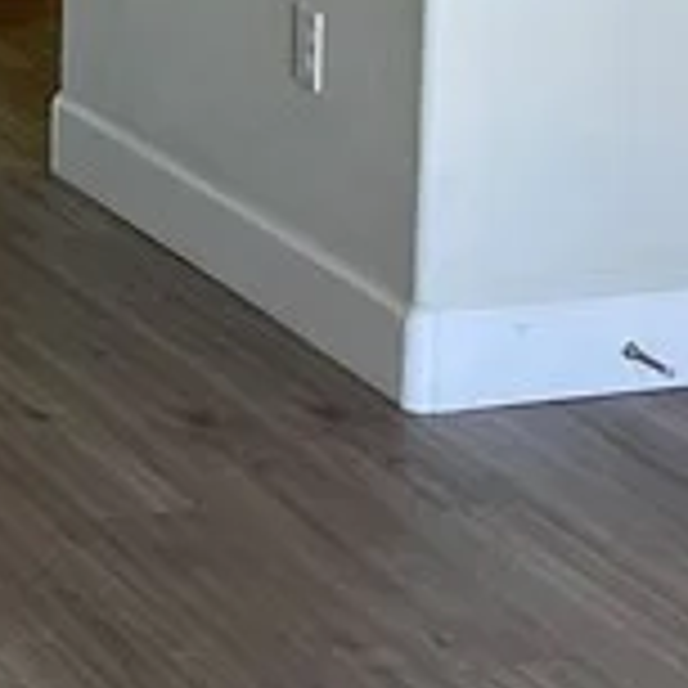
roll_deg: -0.5
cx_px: -117
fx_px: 3463
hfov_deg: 11.2
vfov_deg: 10.9
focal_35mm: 154
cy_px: -346
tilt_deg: -5.5
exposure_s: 1/120
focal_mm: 4.2
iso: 100
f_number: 1.6
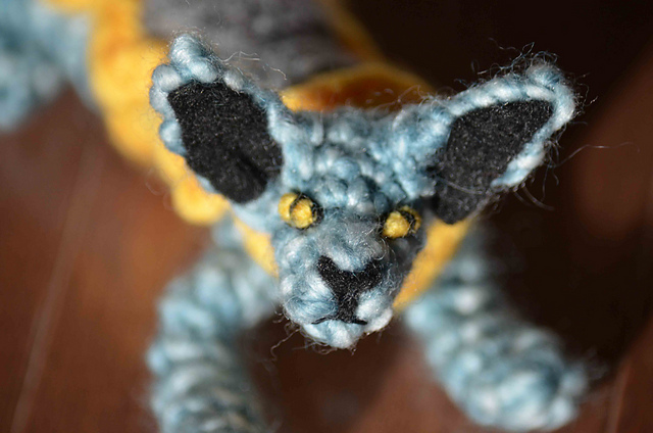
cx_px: 326
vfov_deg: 3.4
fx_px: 7332
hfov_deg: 5.1
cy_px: 216
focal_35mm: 405
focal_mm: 270
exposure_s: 1/200
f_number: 5.6
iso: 800
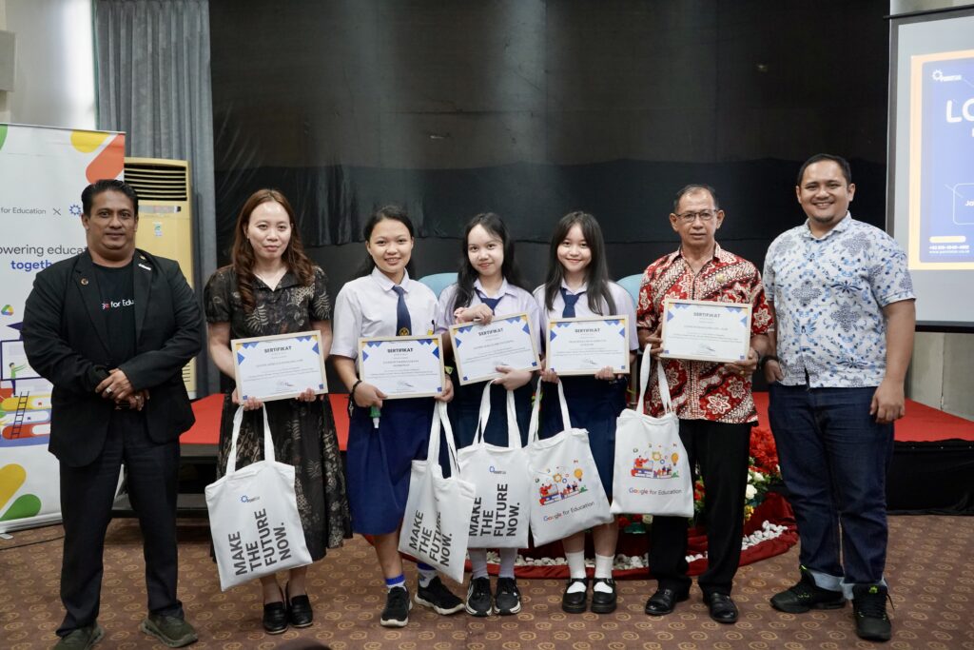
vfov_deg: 40.0
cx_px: 487
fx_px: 893
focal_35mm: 33
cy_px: 325
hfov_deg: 57.2
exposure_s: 1/160
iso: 5000
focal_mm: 33
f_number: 4
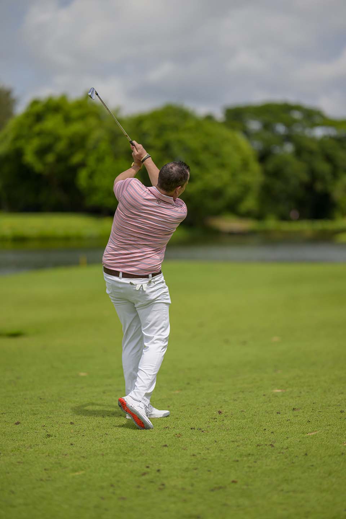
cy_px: 260
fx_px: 1225
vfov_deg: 23.9
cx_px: 173
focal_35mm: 85
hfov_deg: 16.1
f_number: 1.2
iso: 180
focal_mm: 85
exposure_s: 1/20000
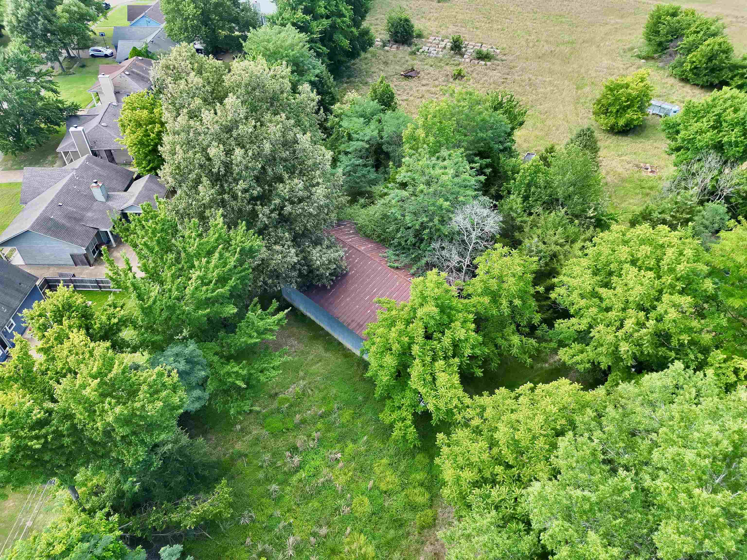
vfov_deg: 56.8
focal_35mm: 24
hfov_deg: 71.6
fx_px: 518
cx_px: 374
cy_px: 280
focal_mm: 6.72
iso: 150
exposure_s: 1/640
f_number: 1.7
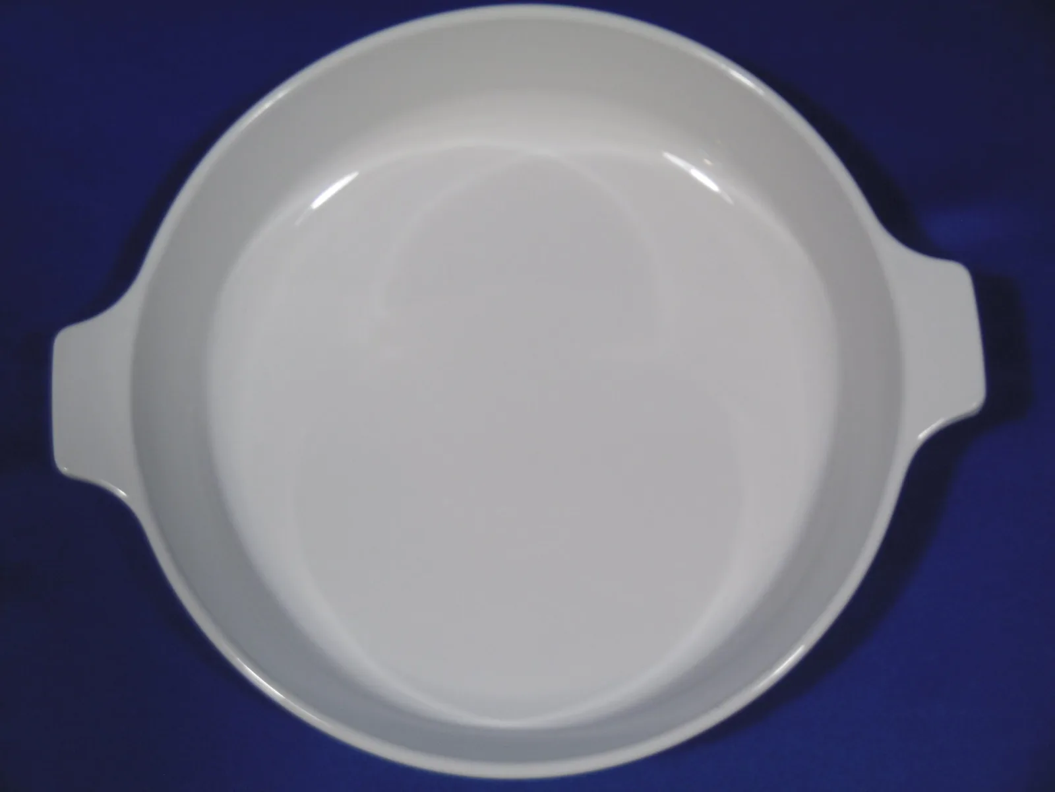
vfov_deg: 24.8
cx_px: 528
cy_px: 396
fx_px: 1798
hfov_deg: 32.7
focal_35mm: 59
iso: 100
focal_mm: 10.5
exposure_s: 1/25
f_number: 4.2
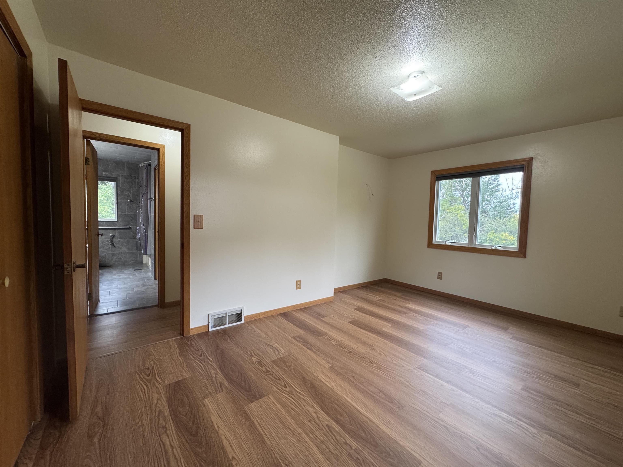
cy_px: 234
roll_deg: -2.1
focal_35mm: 14
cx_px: 312
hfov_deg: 102.1
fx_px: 252
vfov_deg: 85.7
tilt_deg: -3.7
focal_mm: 2.22
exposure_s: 1/120
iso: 250
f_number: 2.2
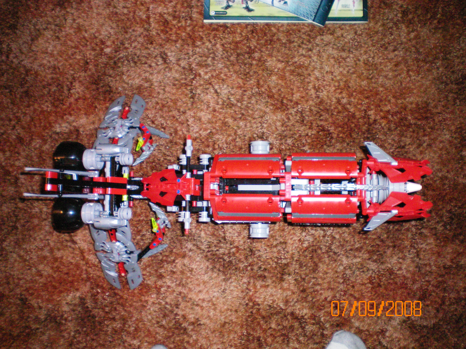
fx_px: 512
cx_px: 233
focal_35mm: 38
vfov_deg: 37.7
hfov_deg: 49.0
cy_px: 174
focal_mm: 6.3
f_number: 3.1
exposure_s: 1/60
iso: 400
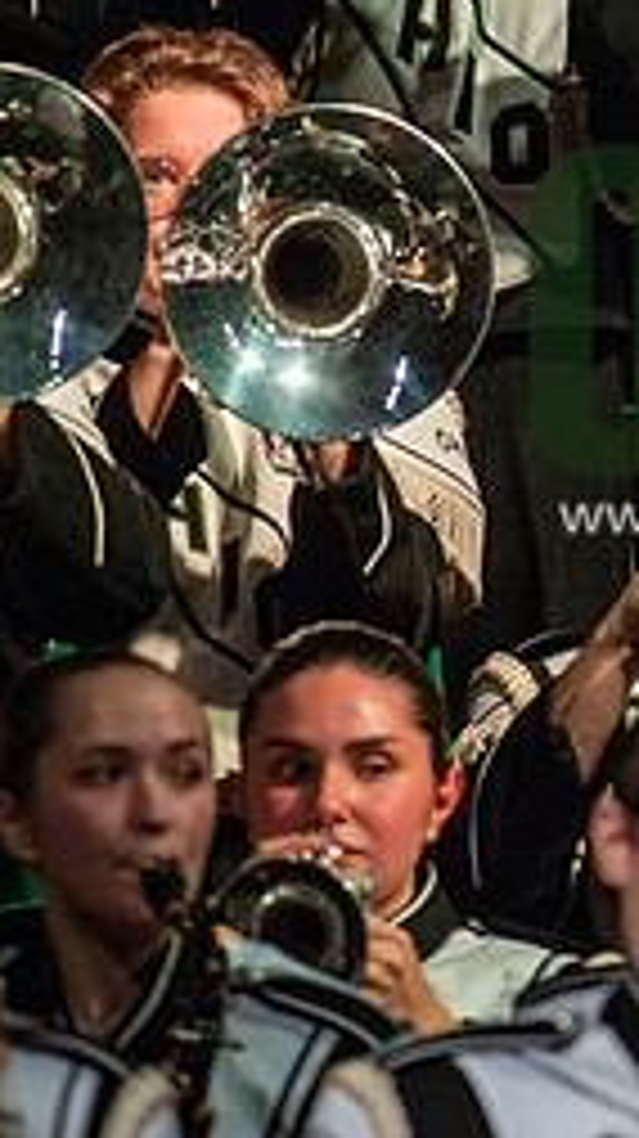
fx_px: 43418
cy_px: 355
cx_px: 868
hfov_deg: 0.8
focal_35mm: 1439
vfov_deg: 1.5
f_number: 5.6
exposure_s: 1/400
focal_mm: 600
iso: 5000
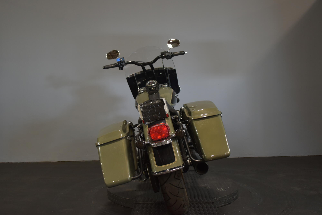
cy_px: 108
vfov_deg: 36.9
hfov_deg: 53.1
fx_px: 322
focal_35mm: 36
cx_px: 161
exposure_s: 1/30
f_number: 4
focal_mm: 24
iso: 720
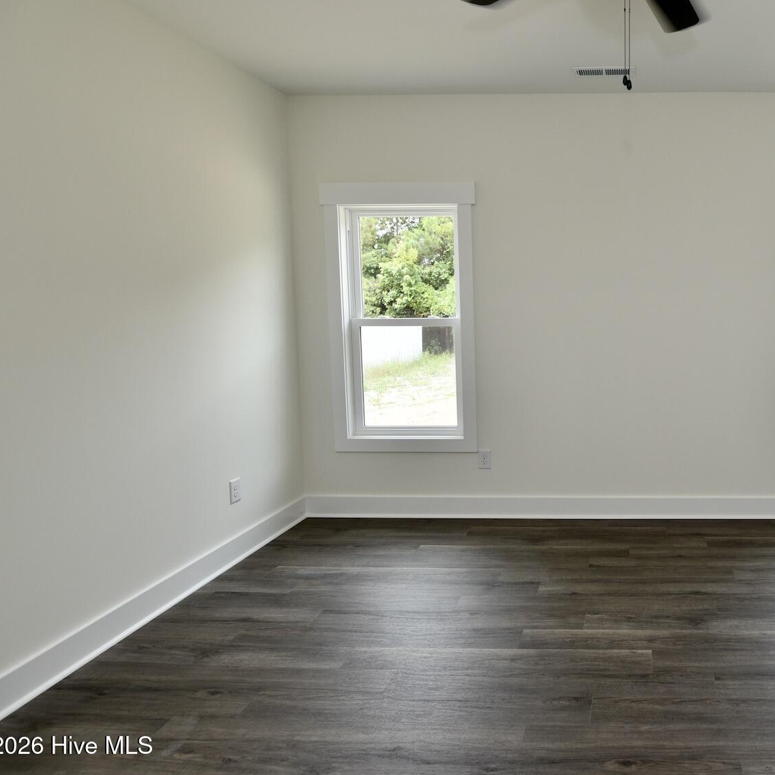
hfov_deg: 61.5
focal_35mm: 23
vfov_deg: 67.1
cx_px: 624
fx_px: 583
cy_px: 347
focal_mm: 16
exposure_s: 1/125
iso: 320
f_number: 5.6
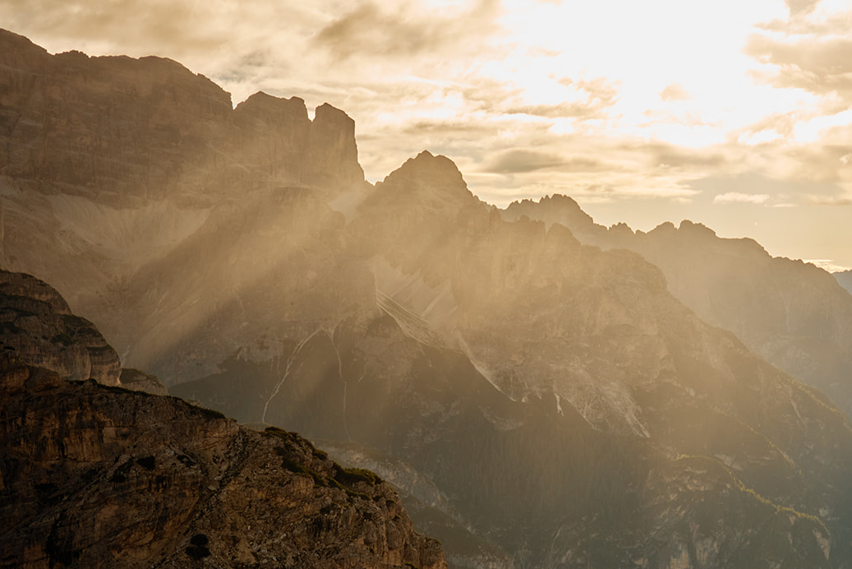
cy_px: 375
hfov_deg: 36.2
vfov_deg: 25.0
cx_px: 619
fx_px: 1278
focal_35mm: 54
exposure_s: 1/7500
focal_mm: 23
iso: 125
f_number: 1.4
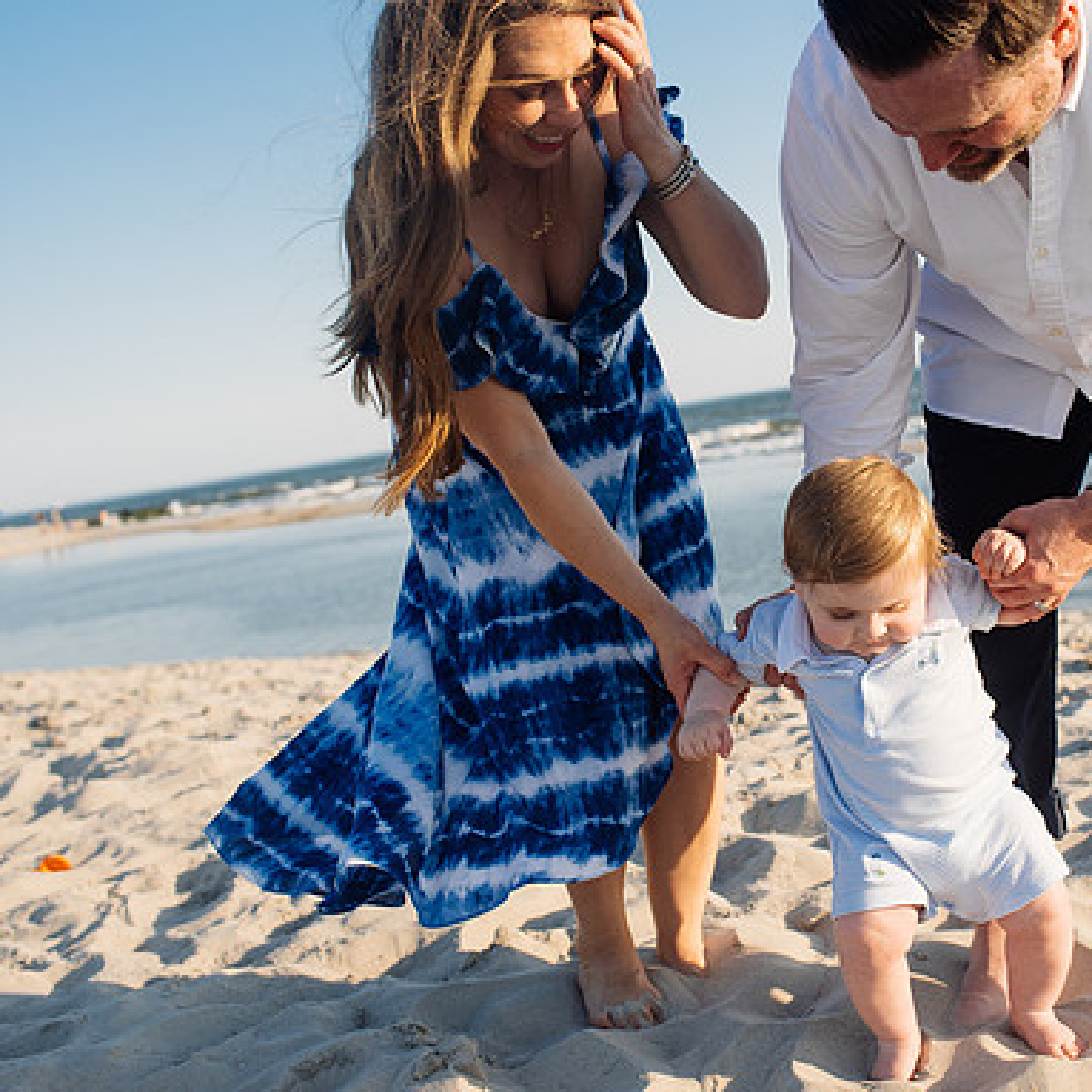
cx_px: 687
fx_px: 1606
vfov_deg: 37.6
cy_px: 549
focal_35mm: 45
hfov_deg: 37.3
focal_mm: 35
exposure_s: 1/2000
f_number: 4
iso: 160
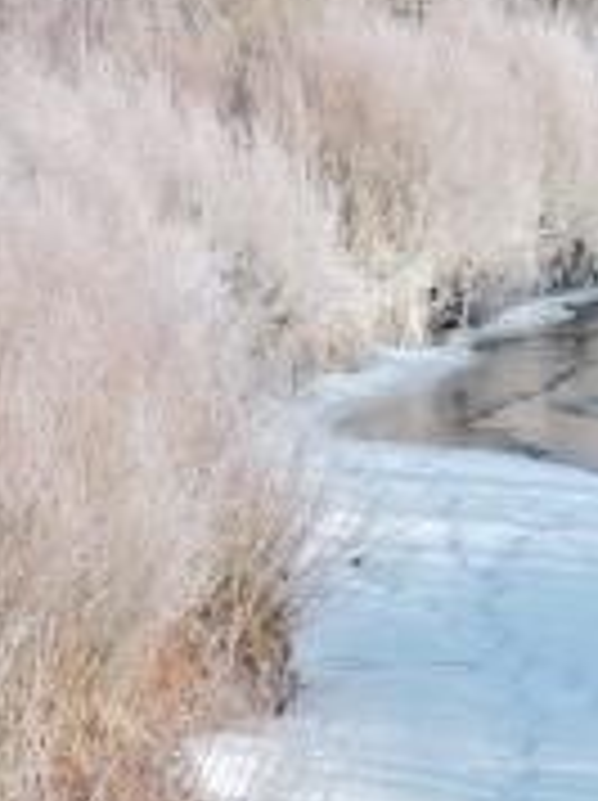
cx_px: 1187
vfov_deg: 13.7
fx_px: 3325
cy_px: 612
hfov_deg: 9.6
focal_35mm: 144
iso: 100
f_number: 3.3
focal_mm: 7.1
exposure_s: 1/640
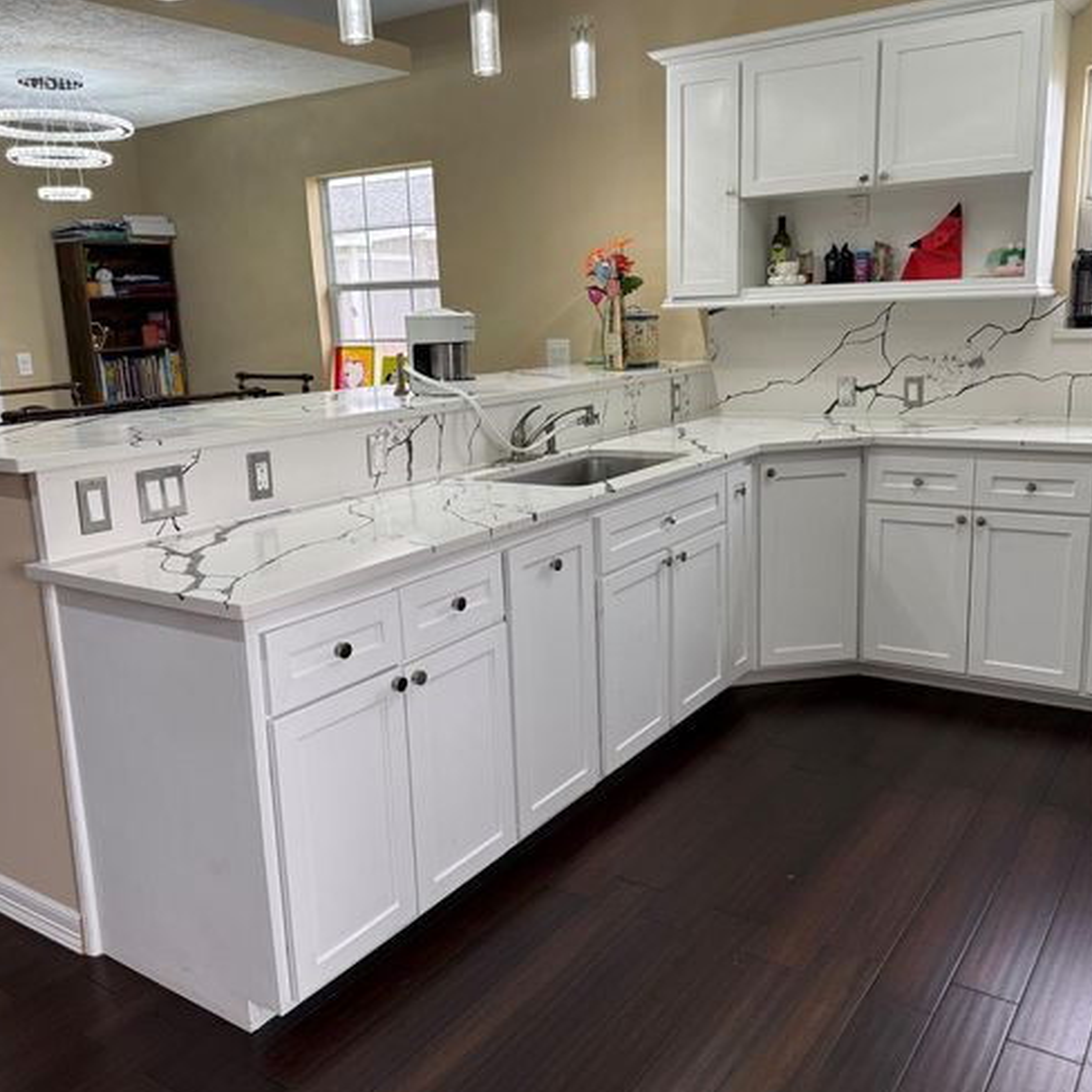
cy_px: 529
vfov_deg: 55.6
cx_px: 539
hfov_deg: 55.6
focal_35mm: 29
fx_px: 1035
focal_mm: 6.76
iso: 125
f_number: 1.78
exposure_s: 1/120
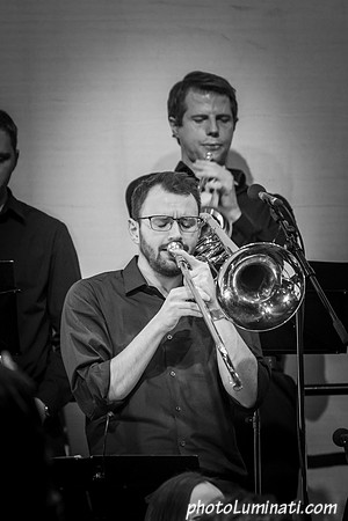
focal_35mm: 428
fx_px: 6204
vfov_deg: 4.8
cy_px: 225
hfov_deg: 3.2
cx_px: 146
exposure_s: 1/125
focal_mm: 200
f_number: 3.2
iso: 2500
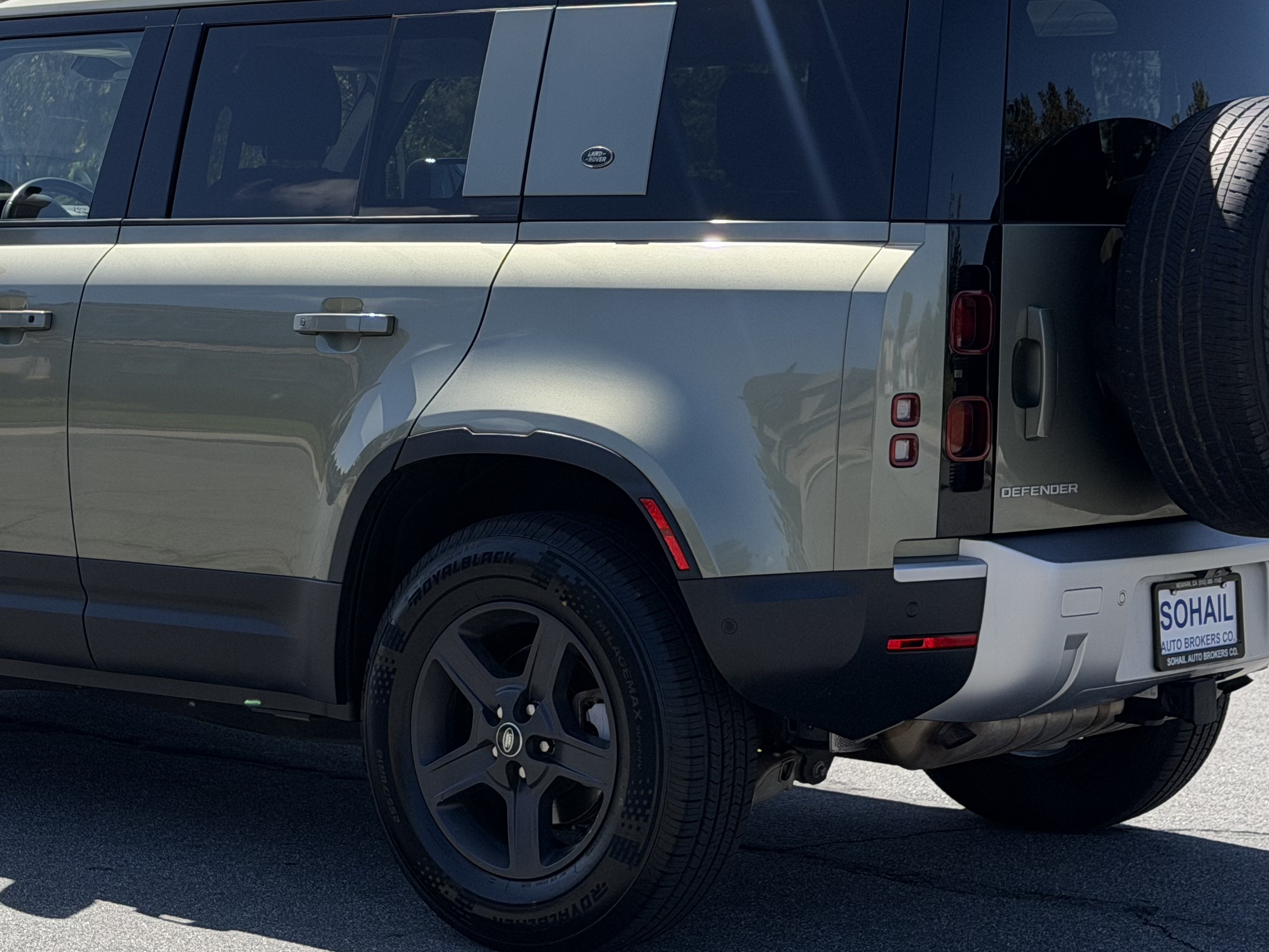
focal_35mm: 86
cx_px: 474
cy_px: 316
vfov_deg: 17.1
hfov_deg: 22.7
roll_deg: -0.6
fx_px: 3153
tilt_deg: -1.2
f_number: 1.78
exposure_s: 1/3534
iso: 64
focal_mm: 6.76
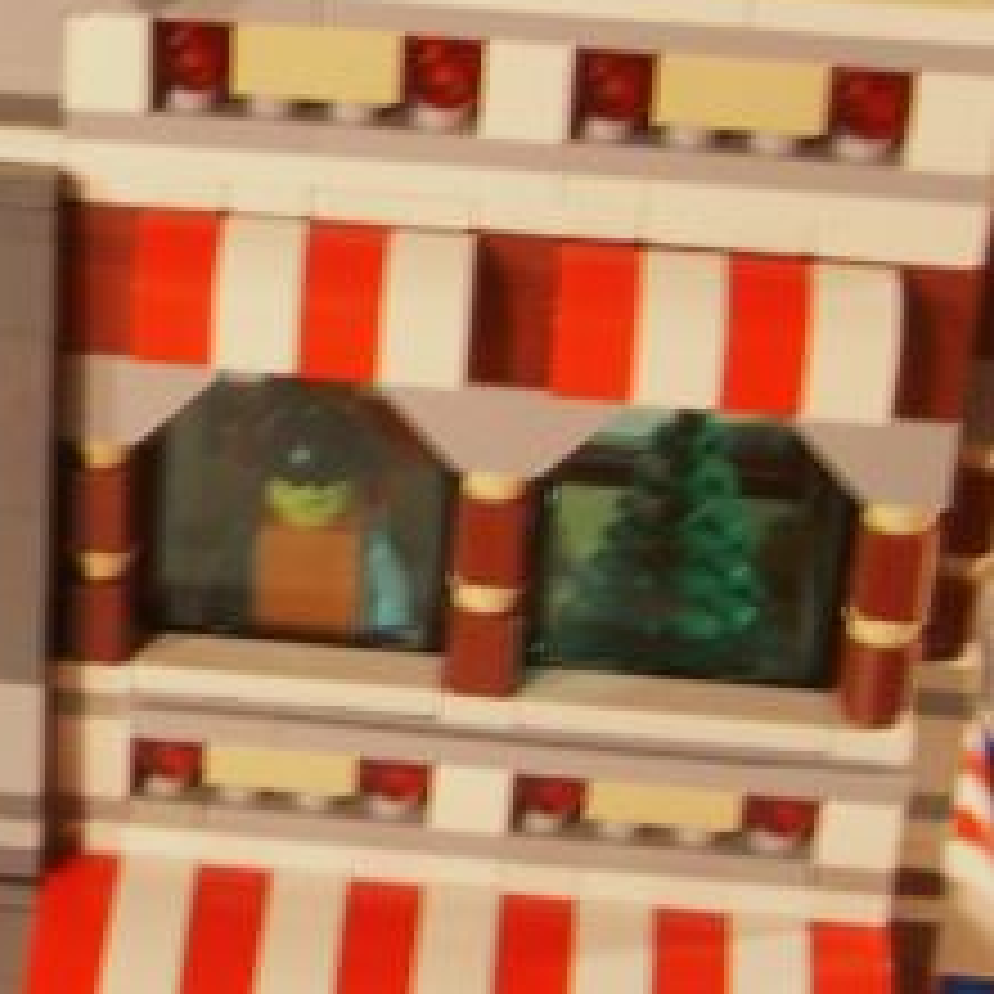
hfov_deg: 17.0
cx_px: -13
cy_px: 391
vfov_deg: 17.4
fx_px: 3249
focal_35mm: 100
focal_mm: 6.6
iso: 63
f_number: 3.5
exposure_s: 1/8
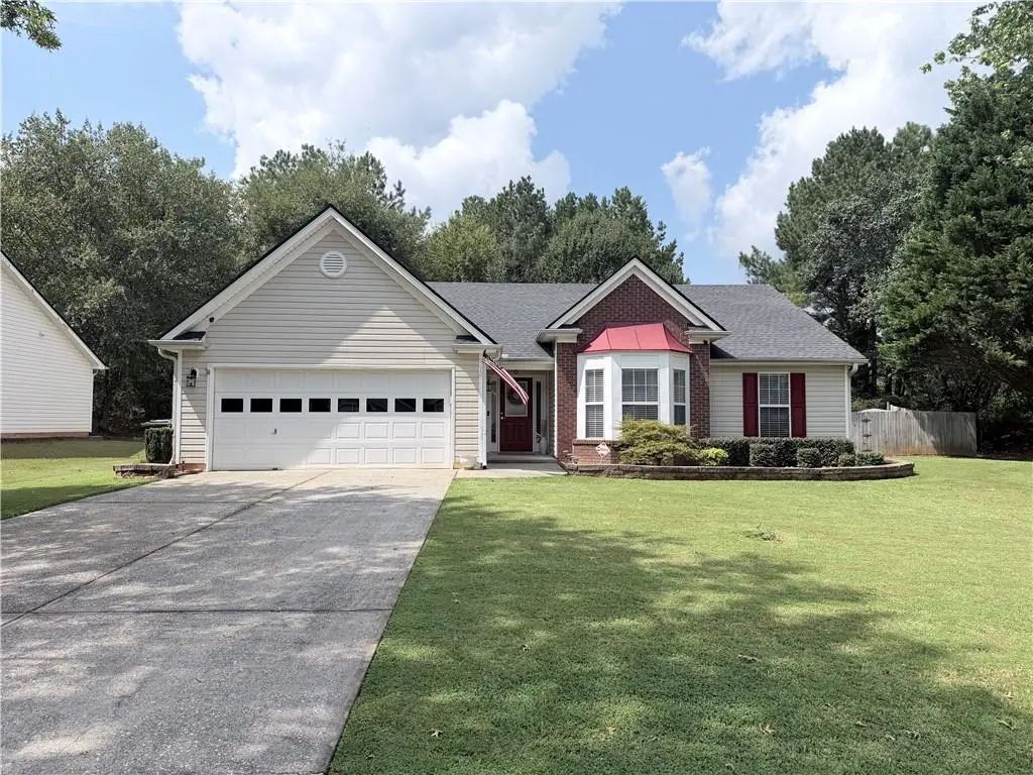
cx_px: 516
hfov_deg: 71.6
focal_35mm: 24
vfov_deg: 56.8
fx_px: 716
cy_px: 388
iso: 80
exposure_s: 1/5714
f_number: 1.78
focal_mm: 6.76
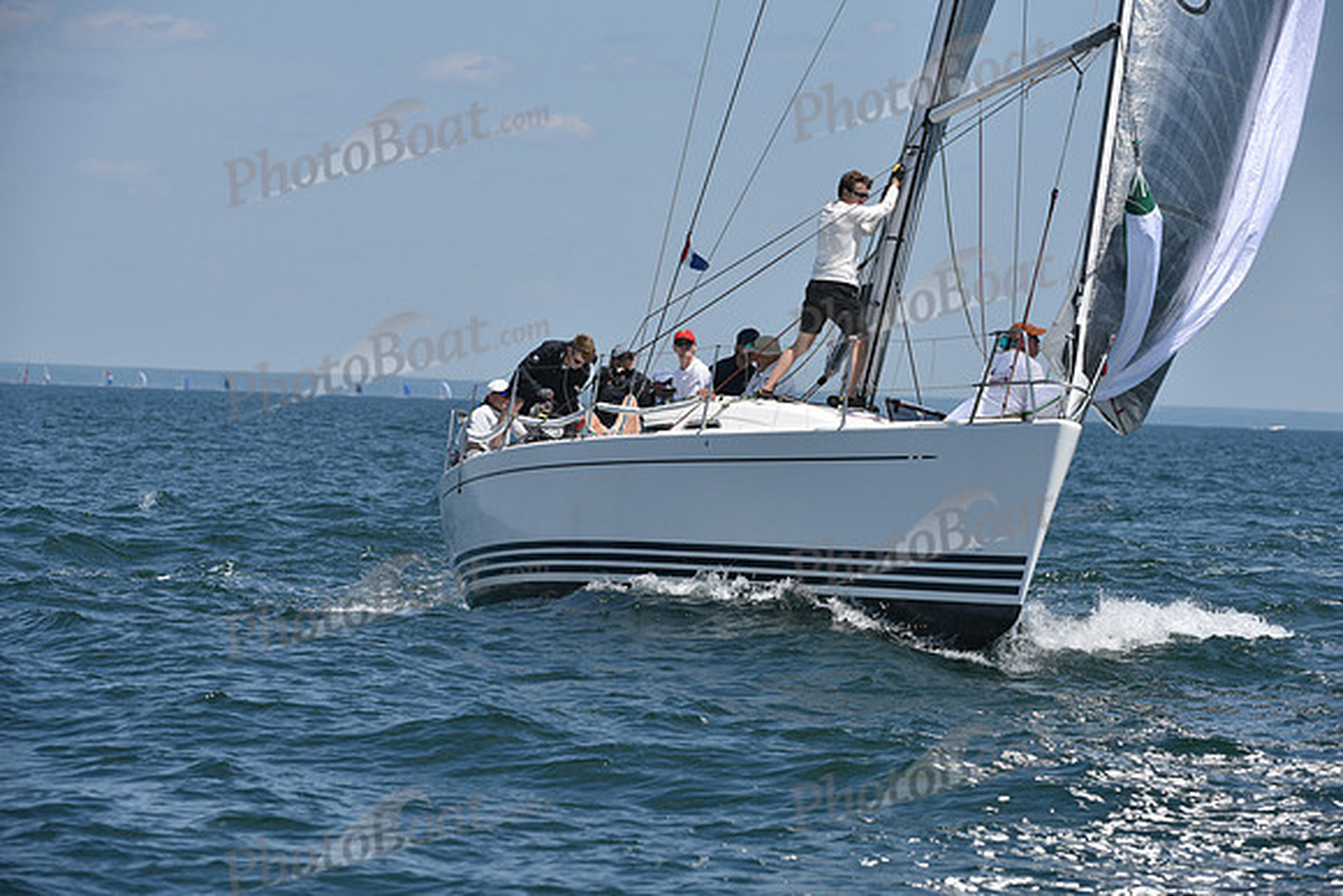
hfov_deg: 10.3
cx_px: 672
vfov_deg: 6.9
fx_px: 7463
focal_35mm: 200
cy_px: 448
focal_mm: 200
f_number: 7.1
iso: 320
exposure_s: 1/1600
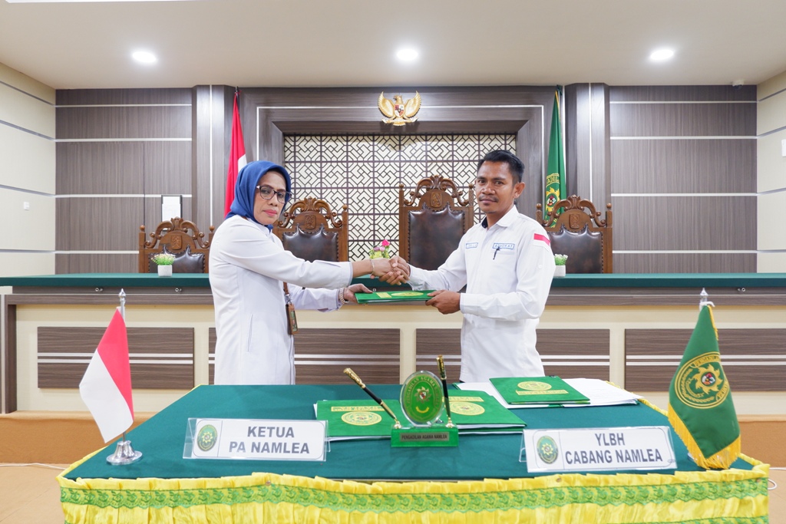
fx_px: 524
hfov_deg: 73.7
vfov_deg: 53.1
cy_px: 262
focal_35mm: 24
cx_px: 393
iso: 1250
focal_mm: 16.6
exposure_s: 1/25
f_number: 3.6
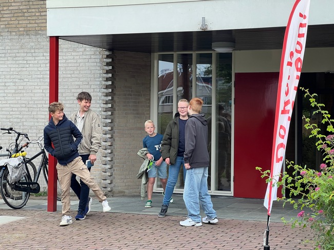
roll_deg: -1.1
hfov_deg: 25.3
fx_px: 743
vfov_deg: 19.2
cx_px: 167
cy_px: 125
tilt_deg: -0.5
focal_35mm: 77
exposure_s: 1/99
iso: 64
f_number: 2.8
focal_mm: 9
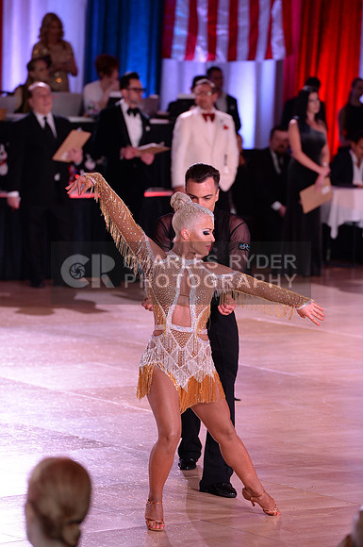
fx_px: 3034
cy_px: 274
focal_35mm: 200
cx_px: 182
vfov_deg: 10.3
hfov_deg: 6.8
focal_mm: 200
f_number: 5
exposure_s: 1/250
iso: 2000
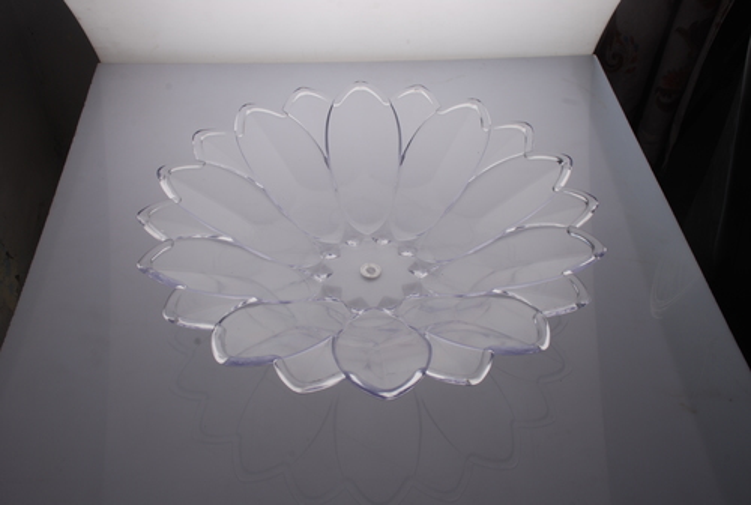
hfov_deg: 53.0
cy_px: 252
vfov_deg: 37.1
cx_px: 376
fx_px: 753
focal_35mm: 36
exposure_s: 1/125
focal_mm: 24
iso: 100
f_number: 11
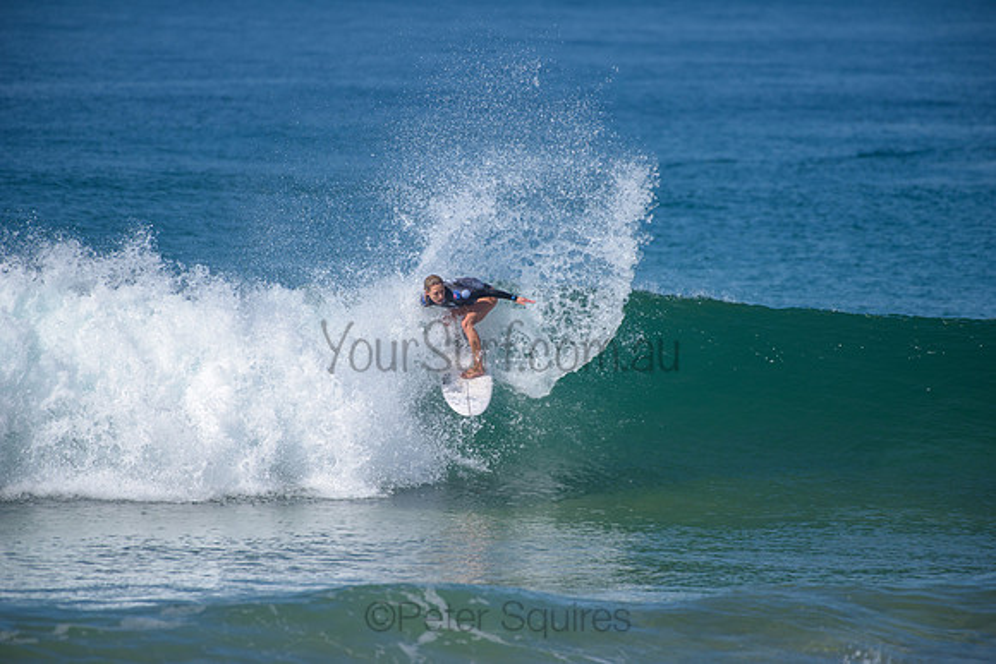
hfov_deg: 4.1
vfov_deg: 2.8
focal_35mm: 500
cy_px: 332
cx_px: 498
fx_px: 13836
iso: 180
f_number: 5.6
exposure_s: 1/2000
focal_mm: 500
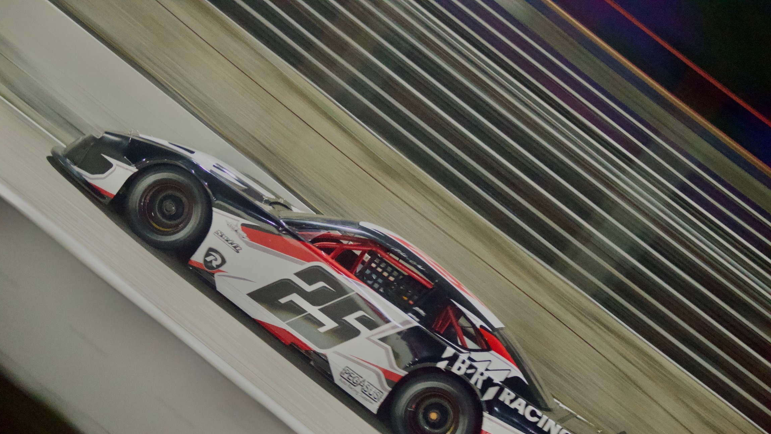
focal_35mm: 142
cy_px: 257
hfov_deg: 15.1
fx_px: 2903
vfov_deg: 8.5
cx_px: 385
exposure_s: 1/80
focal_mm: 90
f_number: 4.5
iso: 3200
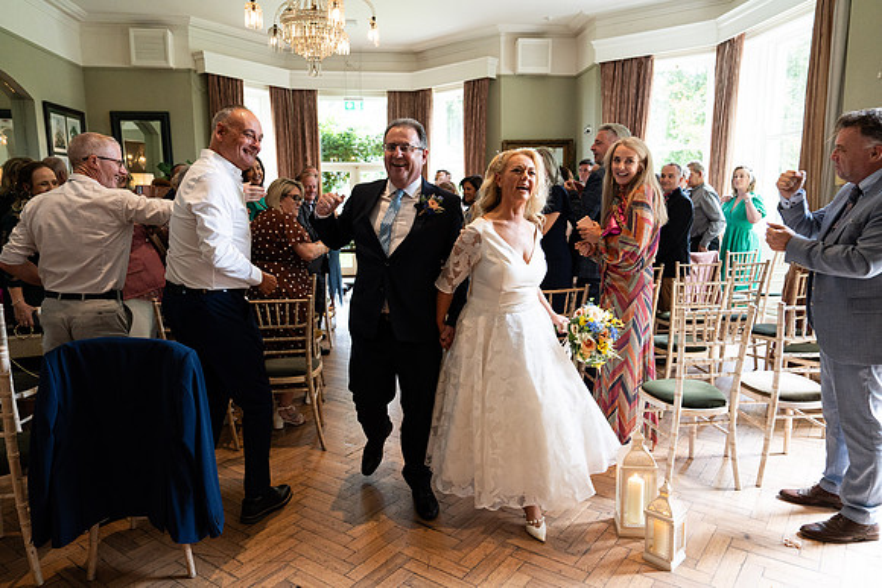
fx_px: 588
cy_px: 294
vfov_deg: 53.2
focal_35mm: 24
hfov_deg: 73.7
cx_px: 441
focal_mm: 24
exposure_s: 1/200
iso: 2000
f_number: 3.5
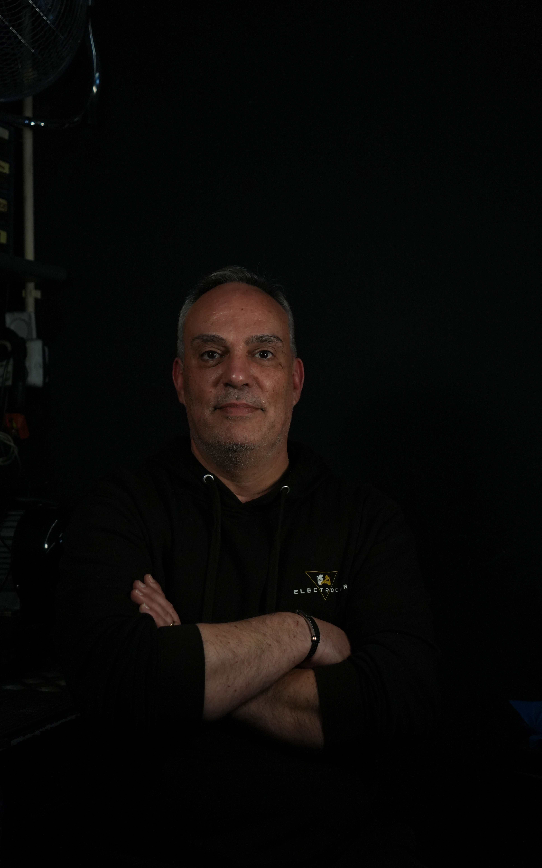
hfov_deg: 24.7
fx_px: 1240
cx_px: 255
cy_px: 434
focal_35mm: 52
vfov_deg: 38.6
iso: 1250
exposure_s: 1/2000
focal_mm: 34.3
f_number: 2.8
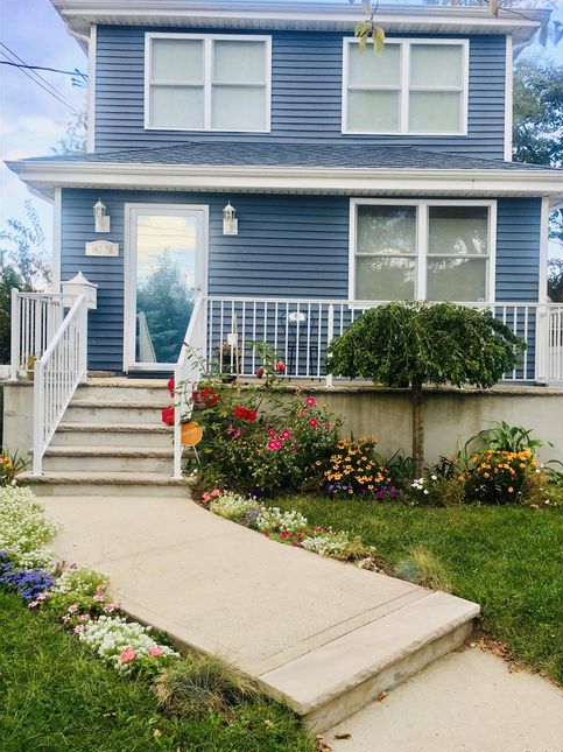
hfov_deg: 46.7
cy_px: 371
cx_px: 290
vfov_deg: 60.0
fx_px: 651
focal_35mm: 30
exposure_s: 1/120
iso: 25
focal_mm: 4.15
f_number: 2.2
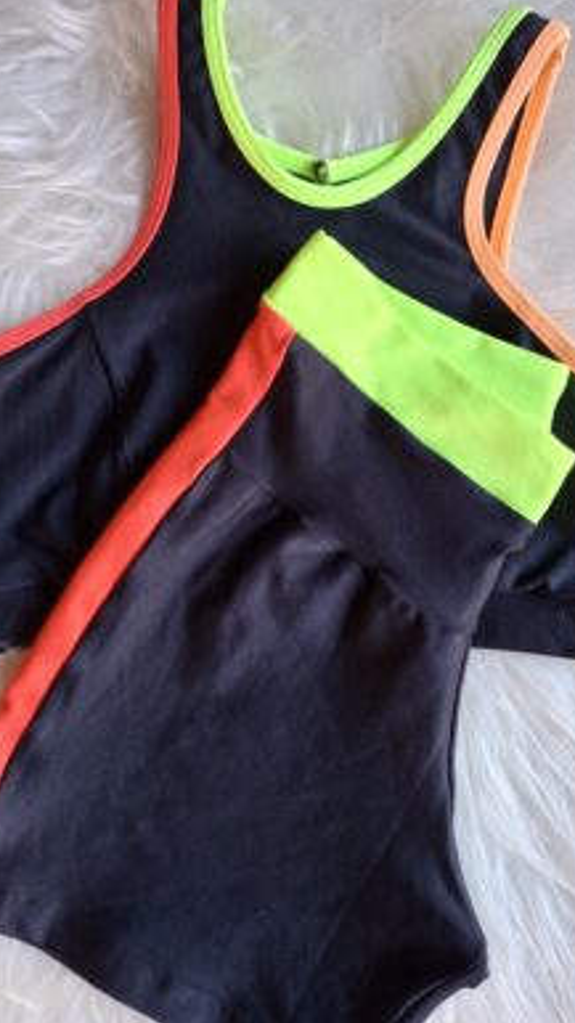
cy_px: 498
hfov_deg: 44.3
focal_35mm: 26
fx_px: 705
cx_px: 313
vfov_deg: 71.9
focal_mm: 5.54
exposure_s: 1/120
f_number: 1.8
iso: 125
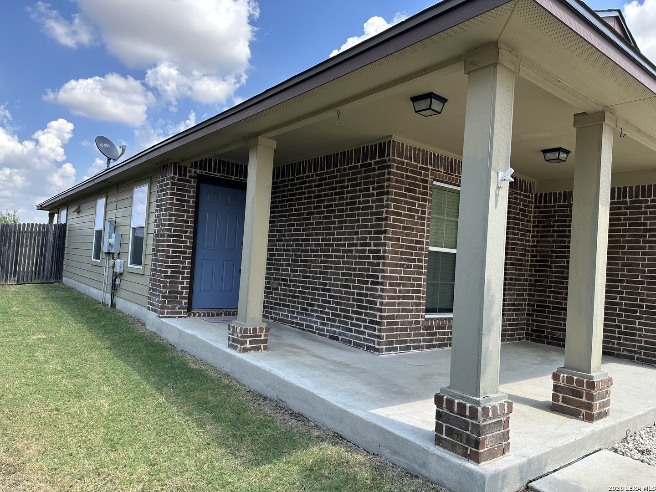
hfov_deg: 71.6
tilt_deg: +2.4
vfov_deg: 56.8
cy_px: 246
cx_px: 328
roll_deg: -3.7
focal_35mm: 24
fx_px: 455
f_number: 1.78
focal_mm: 6.86
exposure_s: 1/1289
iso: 80
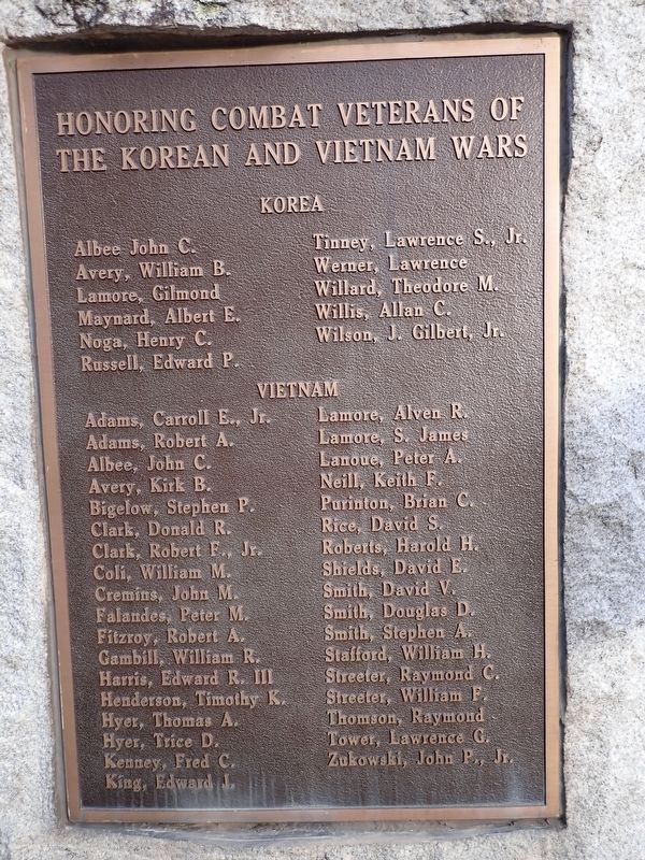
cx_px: 322
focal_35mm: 25
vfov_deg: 69.4
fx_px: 621
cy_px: 430
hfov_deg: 54.9
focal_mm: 4.5
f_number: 2
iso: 100
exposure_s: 1/160
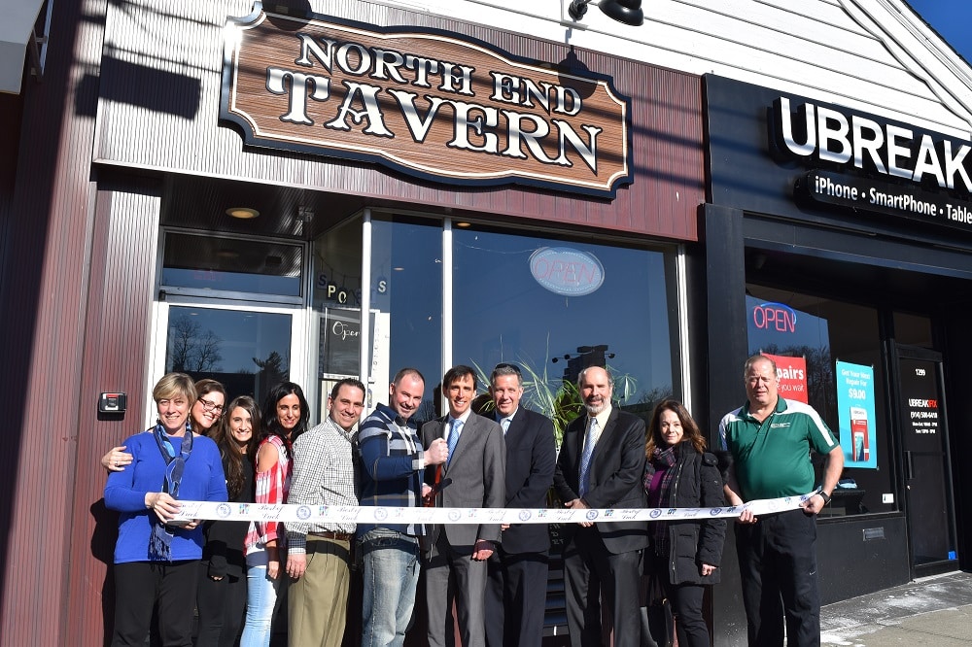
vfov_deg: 43.6
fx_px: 810
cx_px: 486
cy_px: 324
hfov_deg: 61.9
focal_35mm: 30
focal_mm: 20
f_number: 10
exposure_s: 1/400
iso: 200
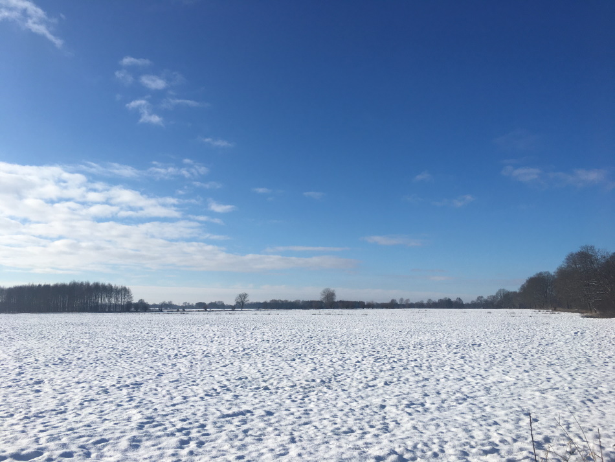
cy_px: 231
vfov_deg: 48.2
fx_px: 515
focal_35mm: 29
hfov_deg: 61.6
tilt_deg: +8.6
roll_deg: -0.4
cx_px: 308
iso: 25
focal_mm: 4.15
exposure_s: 1/3663
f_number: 2.2
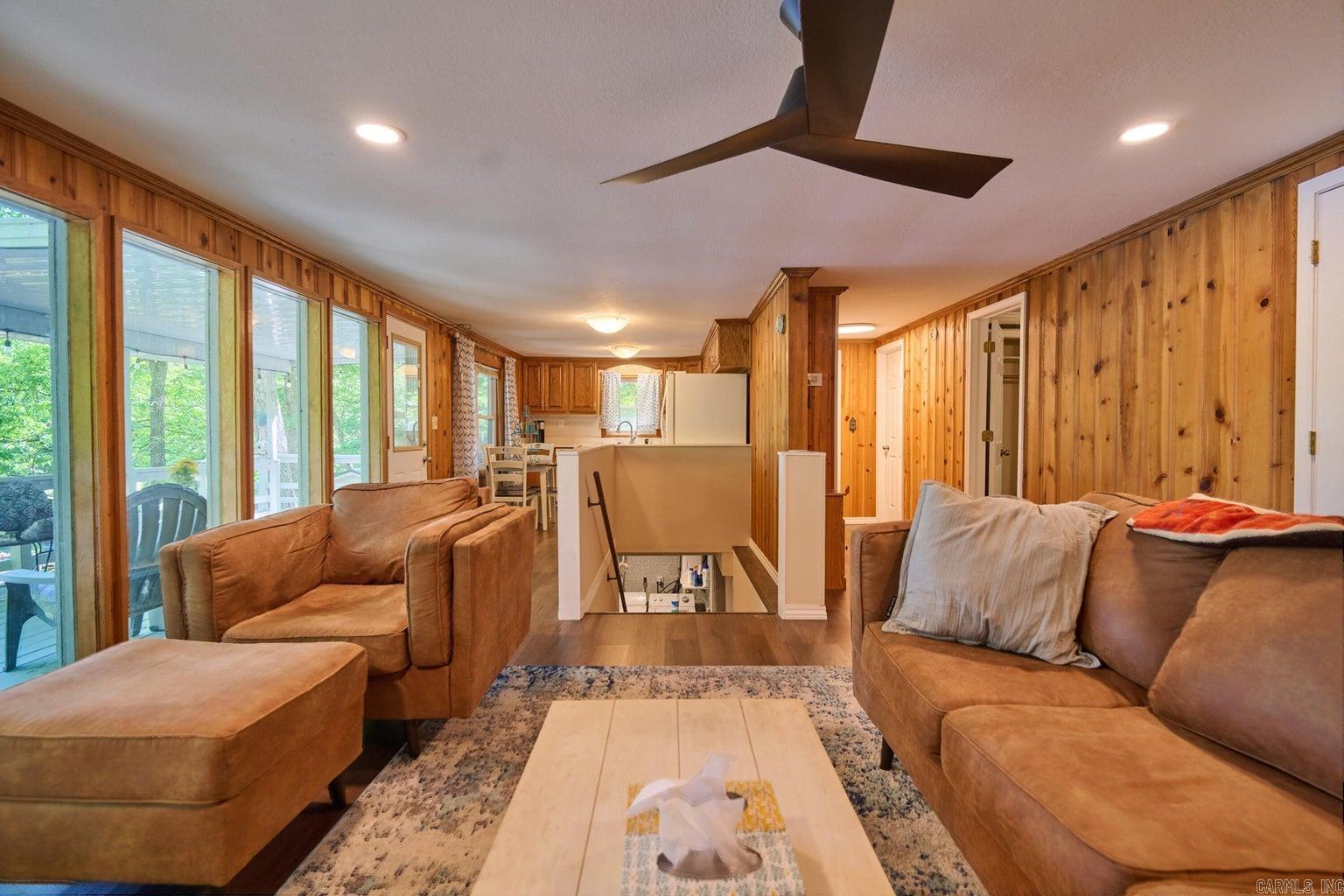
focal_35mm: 16
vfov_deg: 73.7
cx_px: 672
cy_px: 448
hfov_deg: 96.7
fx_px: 597
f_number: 3.5
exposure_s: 1/50
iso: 2500
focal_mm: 16
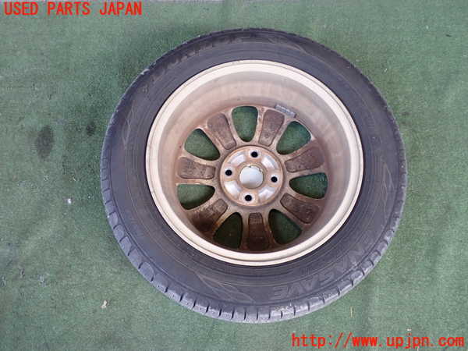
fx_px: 487
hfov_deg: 51.4
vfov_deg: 39.7
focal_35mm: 36
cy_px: 176
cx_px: 234
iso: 200
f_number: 2.5
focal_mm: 6.37
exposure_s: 1/80
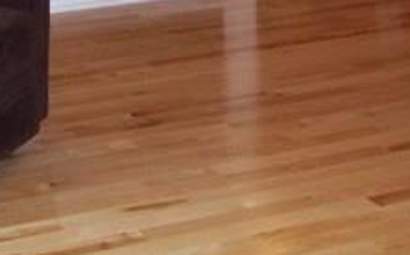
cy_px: -76
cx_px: 137
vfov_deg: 11.5
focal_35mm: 110
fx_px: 1227
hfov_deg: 18.9
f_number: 2.7
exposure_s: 1/60
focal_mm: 6
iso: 200
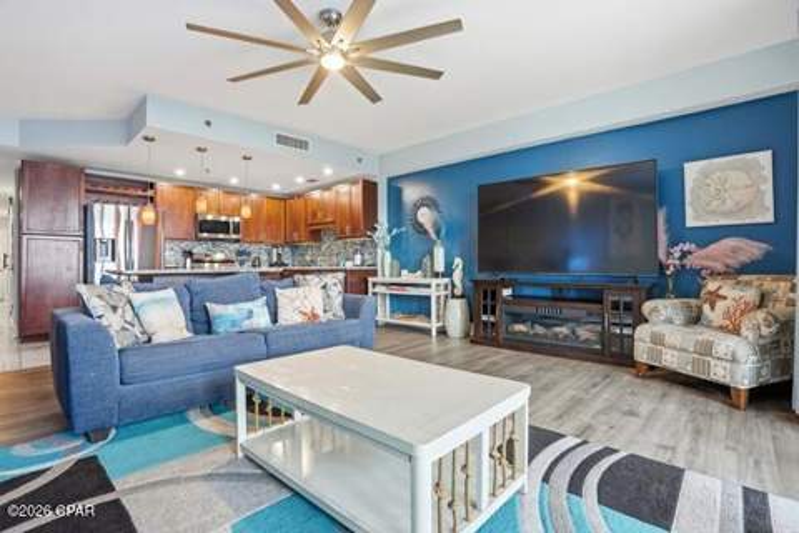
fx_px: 355
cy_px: 266
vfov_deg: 73.7
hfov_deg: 96.7
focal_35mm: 16
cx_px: 400
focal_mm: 16
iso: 320
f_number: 8
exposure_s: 1/40
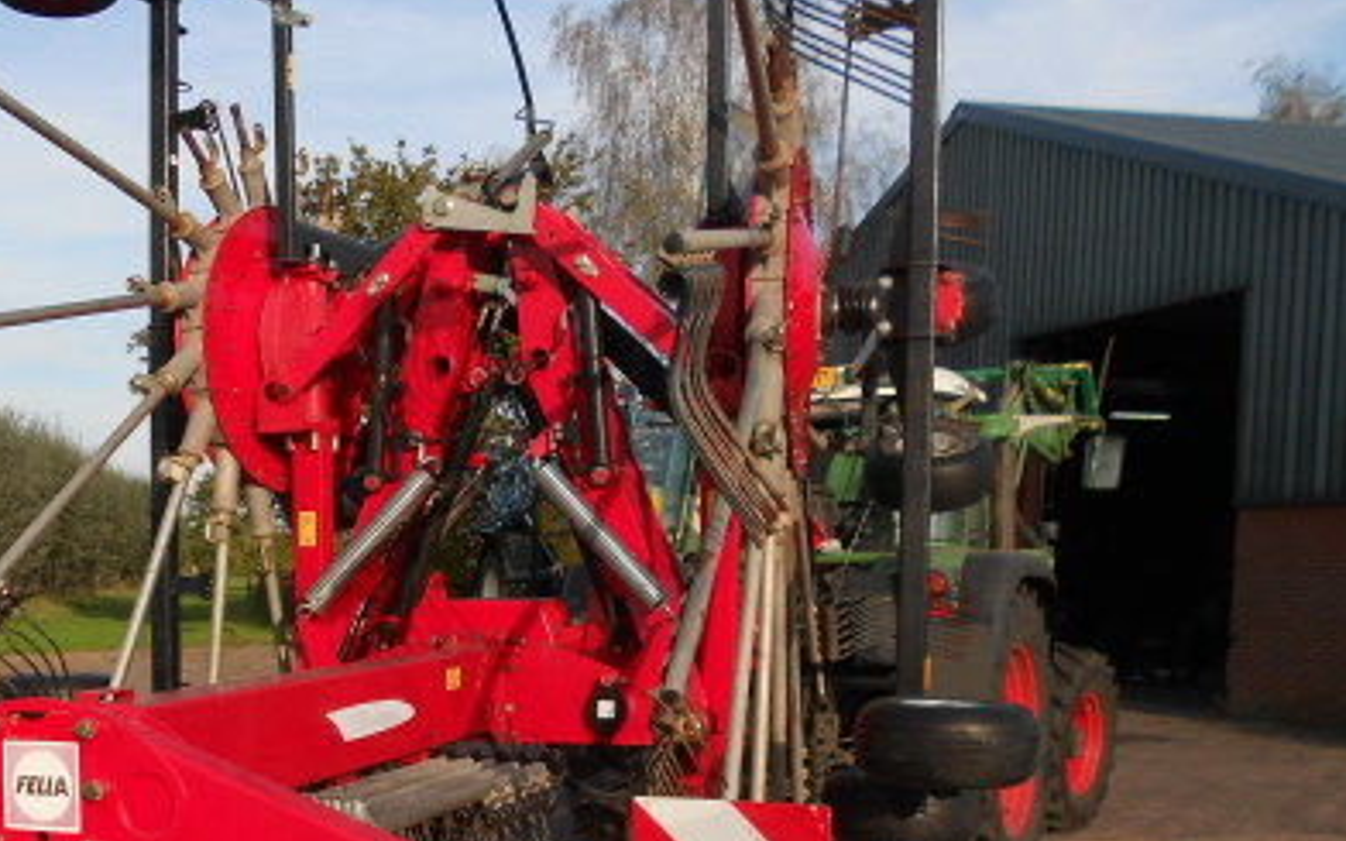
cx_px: 264
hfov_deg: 42.3
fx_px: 1651
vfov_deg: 28.0
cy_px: 663
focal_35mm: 45
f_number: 3.2
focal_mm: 4.6
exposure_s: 1/640
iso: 80
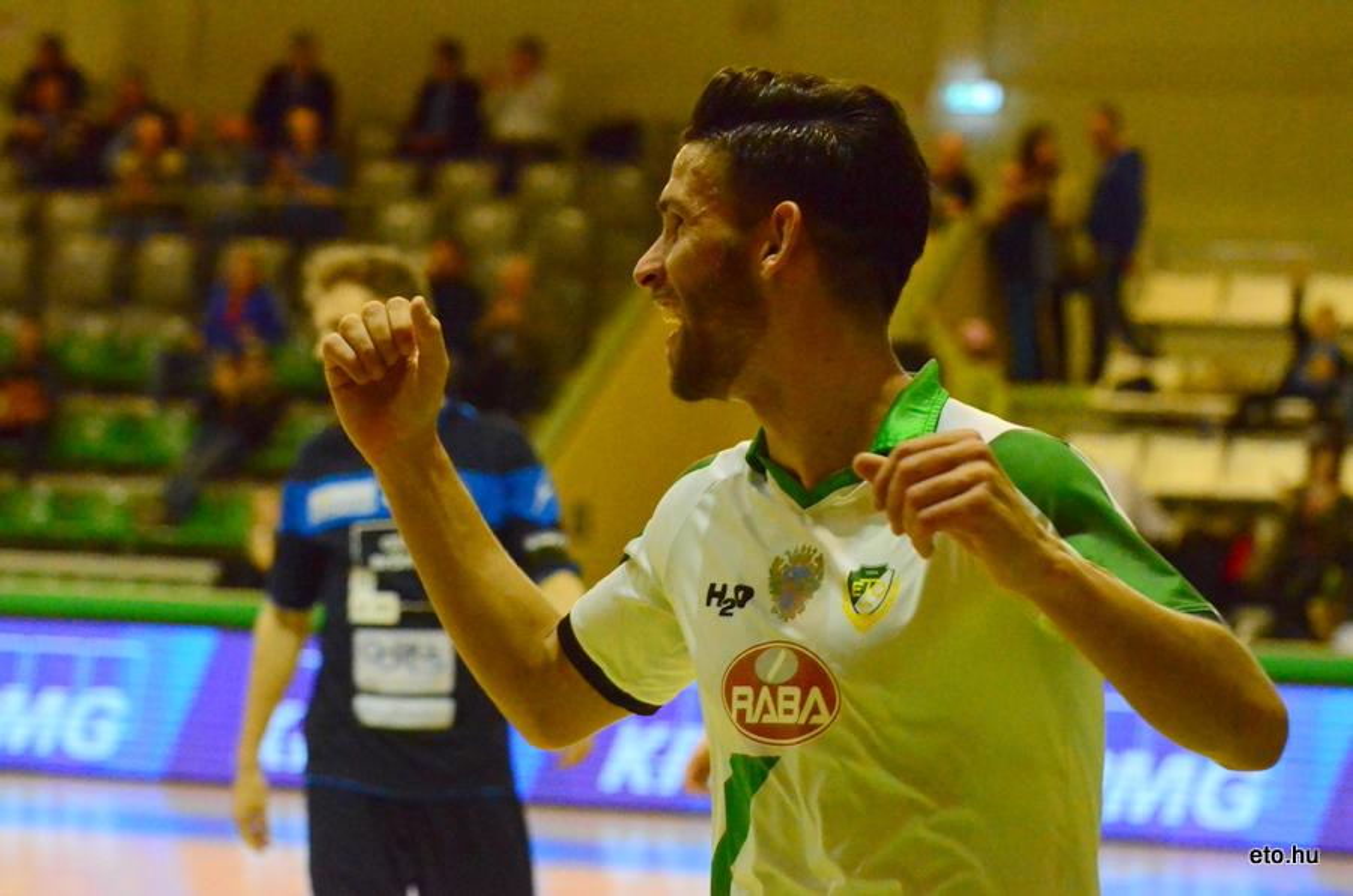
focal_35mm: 142
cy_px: 448
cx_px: 676
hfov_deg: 14.4
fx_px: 5344
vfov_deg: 9.6
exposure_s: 1/800
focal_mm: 95
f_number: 5
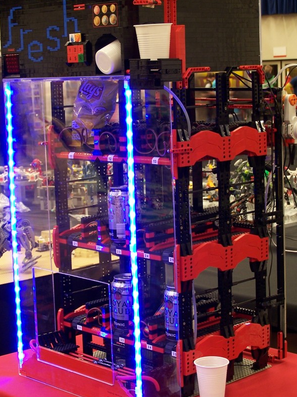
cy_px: 186
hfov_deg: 17.2
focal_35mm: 86
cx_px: 131
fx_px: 984
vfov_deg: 22.8
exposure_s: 1/2
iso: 80
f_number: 3.2
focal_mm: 11.1
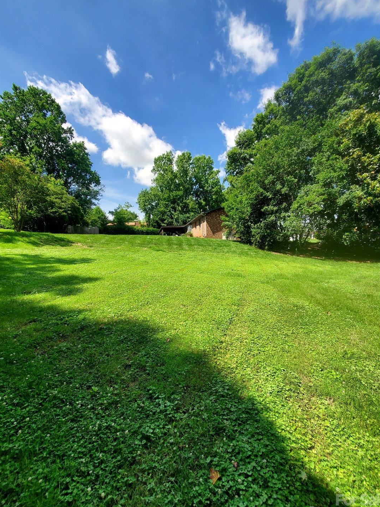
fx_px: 205
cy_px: 258
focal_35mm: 14
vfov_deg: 102.0
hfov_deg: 85.7
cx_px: 197
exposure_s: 1/726
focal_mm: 1.8
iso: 50
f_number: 2.2
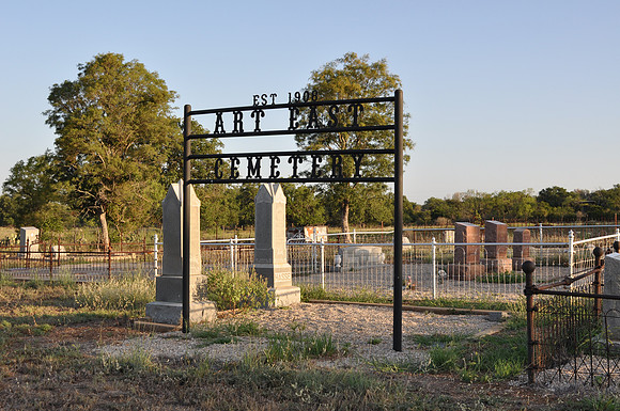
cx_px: 310
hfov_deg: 42.4
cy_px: 206
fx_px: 800
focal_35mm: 46
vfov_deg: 28.9
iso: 200
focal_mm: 31
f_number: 7.1
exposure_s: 1/200
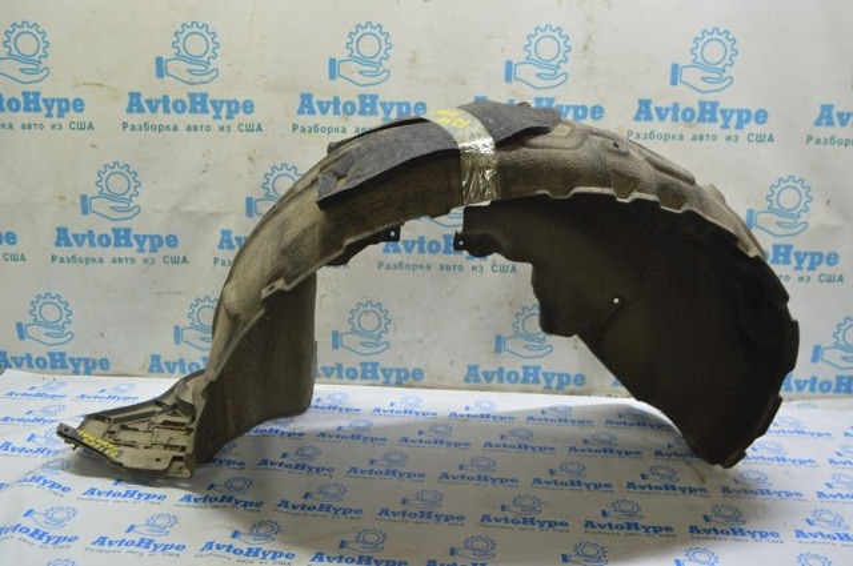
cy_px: 283
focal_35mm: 33
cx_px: 426
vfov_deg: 39.9
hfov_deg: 57.3
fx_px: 781
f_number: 5.6
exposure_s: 1/20
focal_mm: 22
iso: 400
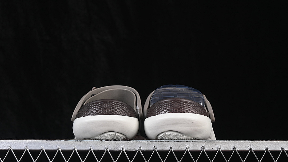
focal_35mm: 79
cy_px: 79
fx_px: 603
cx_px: 144
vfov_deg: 15.3
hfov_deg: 26.9
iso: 160
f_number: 7.1
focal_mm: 50
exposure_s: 1/80
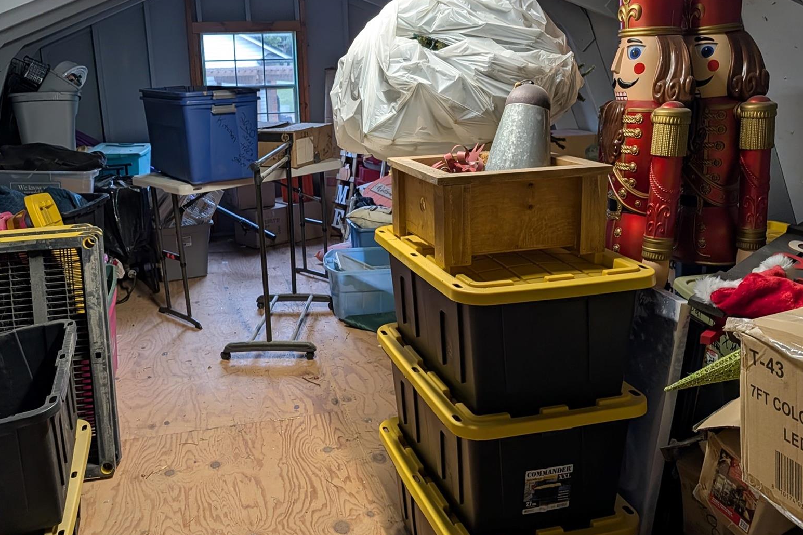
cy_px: 259
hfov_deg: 57.0
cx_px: 344
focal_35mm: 33
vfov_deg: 40.0
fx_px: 736
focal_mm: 6.9
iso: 136
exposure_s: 1/120
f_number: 1.68
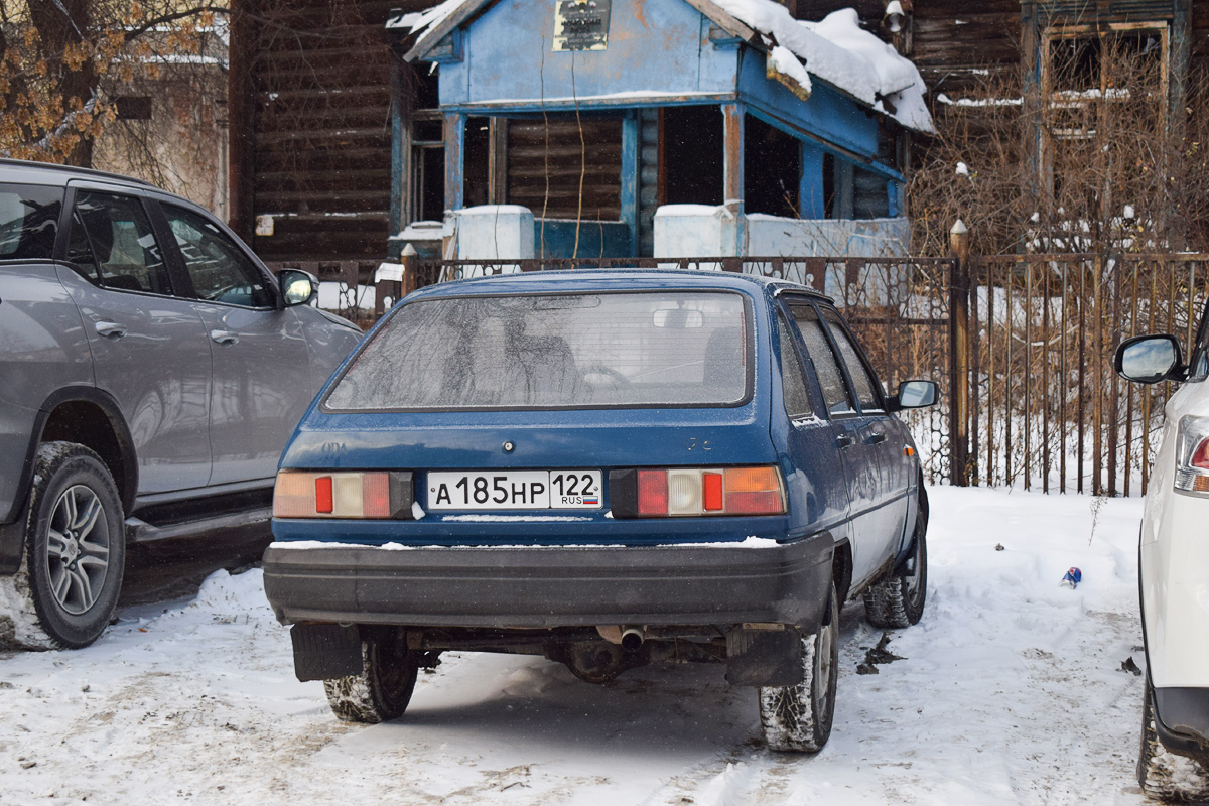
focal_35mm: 57
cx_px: 604
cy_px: 403
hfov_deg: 35.1
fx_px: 1914
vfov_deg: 23.8
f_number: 5
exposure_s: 1/800
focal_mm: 38
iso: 400
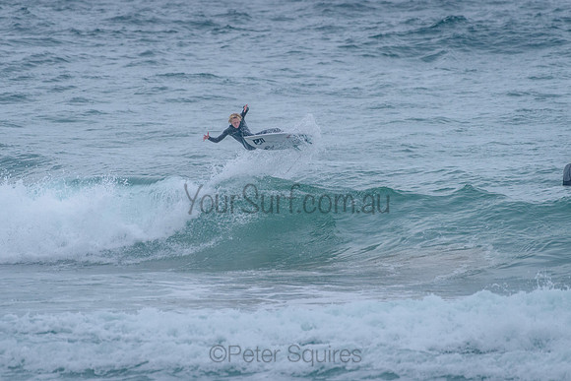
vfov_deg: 2.2
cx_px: 286
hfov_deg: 3.4
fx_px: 9721
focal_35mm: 613
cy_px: 148
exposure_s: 1/2000
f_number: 5.6
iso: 1600
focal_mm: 500
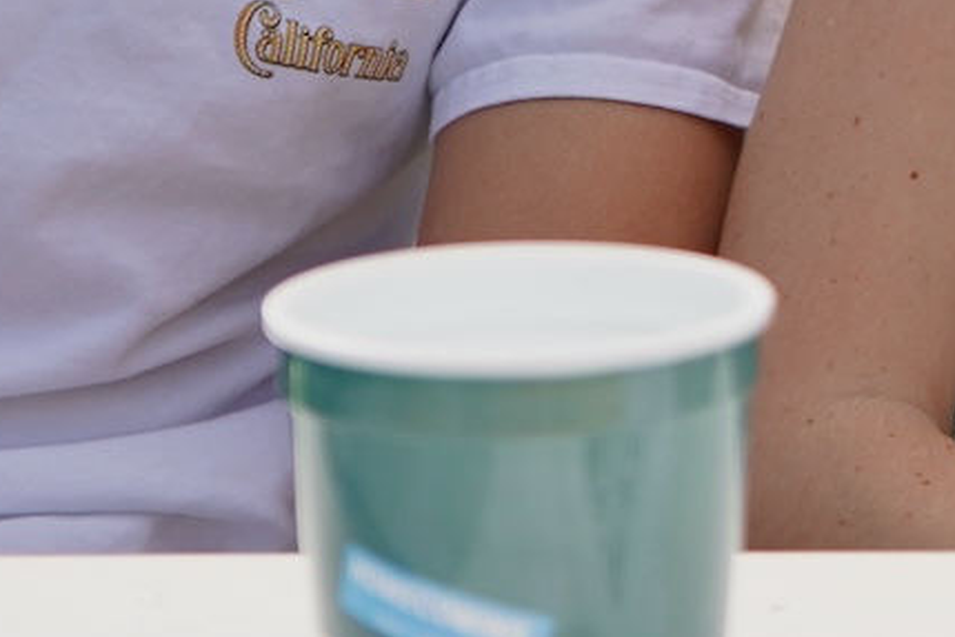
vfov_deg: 5.3
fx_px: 6846
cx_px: 1841
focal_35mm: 258
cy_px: -255
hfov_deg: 7.7
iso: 100
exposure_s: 1/500
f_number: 4.5
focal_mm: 37
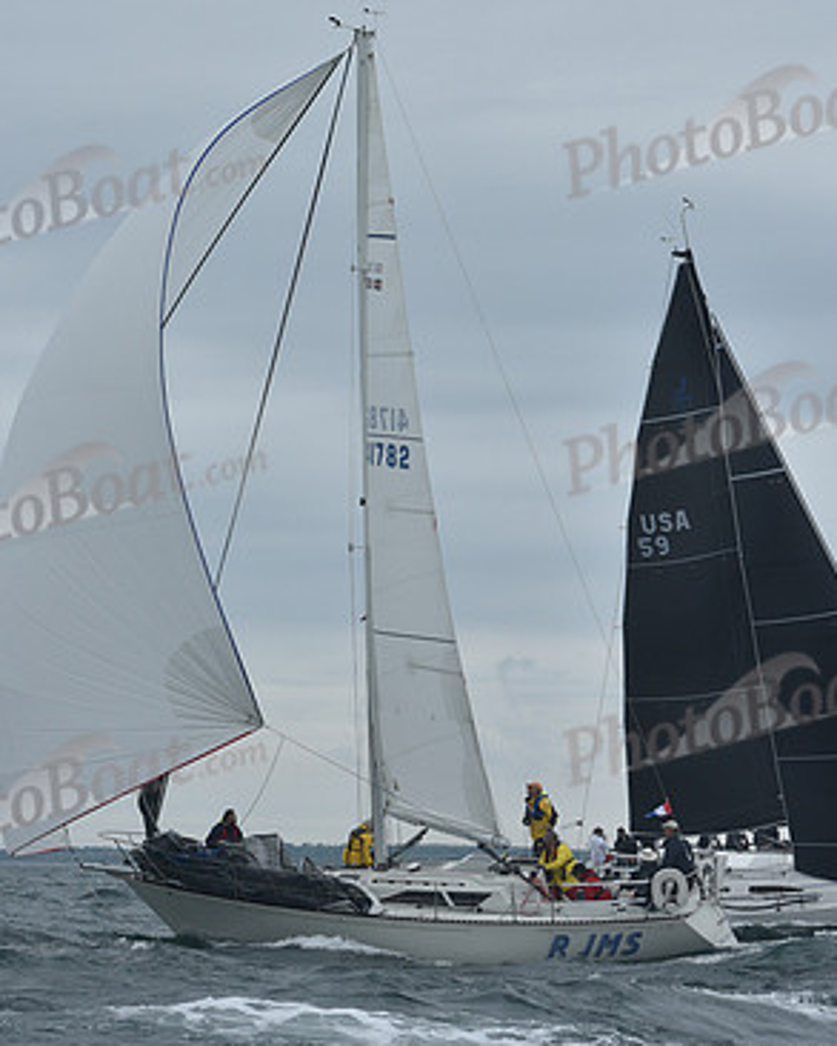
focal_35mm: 104
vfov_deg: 18.4
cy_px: 314
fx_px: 3219
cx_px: 416
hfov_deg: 14.8
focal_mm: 70
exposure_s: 1/1000
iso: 320
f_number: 7.1
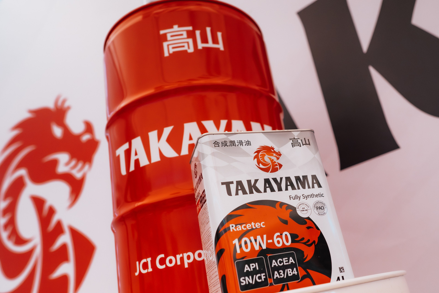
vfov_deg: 41.0
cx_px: 262
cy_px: 168
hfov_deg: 58.3
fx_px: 390
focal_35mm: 32
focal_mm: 24
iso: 2000
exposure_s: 1/6400
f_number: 2.8
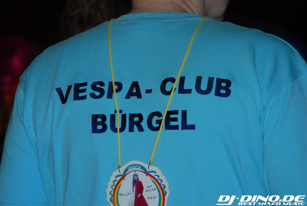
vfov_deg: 7.7
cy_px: 103
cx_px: 154
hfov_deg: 11.4
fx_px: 1538
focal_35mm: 180
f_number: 5.6
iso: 400
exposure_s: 1/10
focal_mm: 120
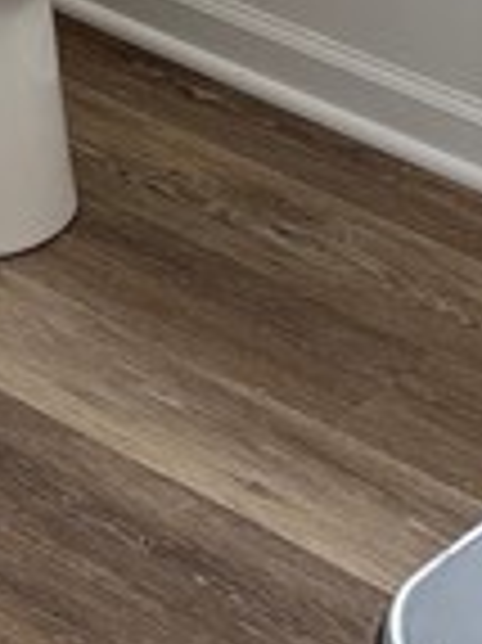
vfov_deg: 9.6
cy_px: -838
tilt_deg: -11.2
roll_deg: -0.7
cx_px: -414
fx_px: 3458
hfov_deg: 7.7
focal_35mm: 186
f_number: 1.6
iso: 50
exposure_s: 1/174
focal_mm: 5.96
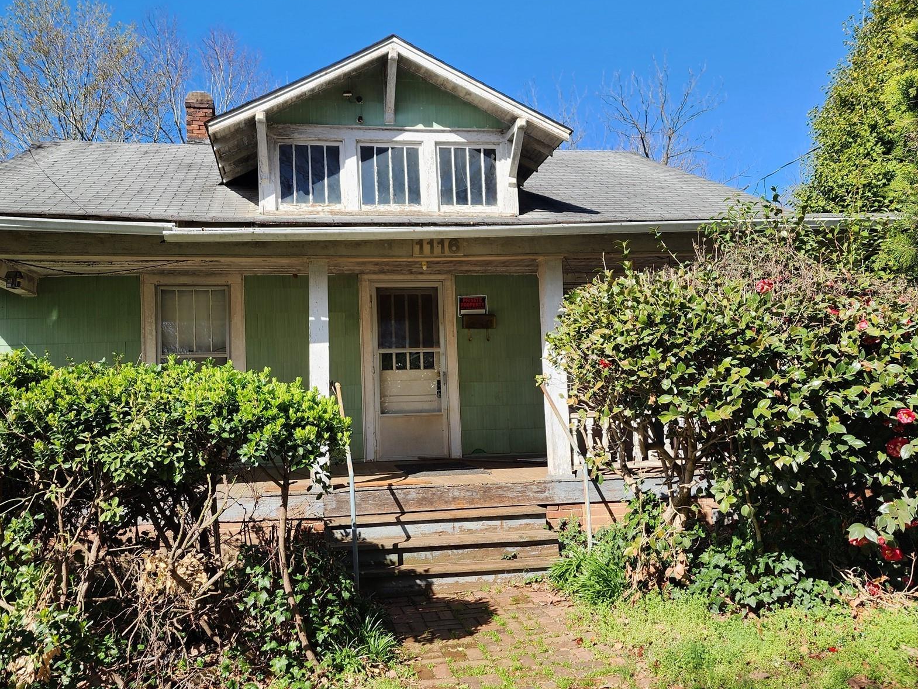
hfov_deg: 59.8
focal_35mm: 30
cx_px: 402
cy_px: 356
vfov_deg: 46.8
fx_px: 796
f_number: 1.8
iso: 12
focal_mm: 6.4
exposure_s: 1/621
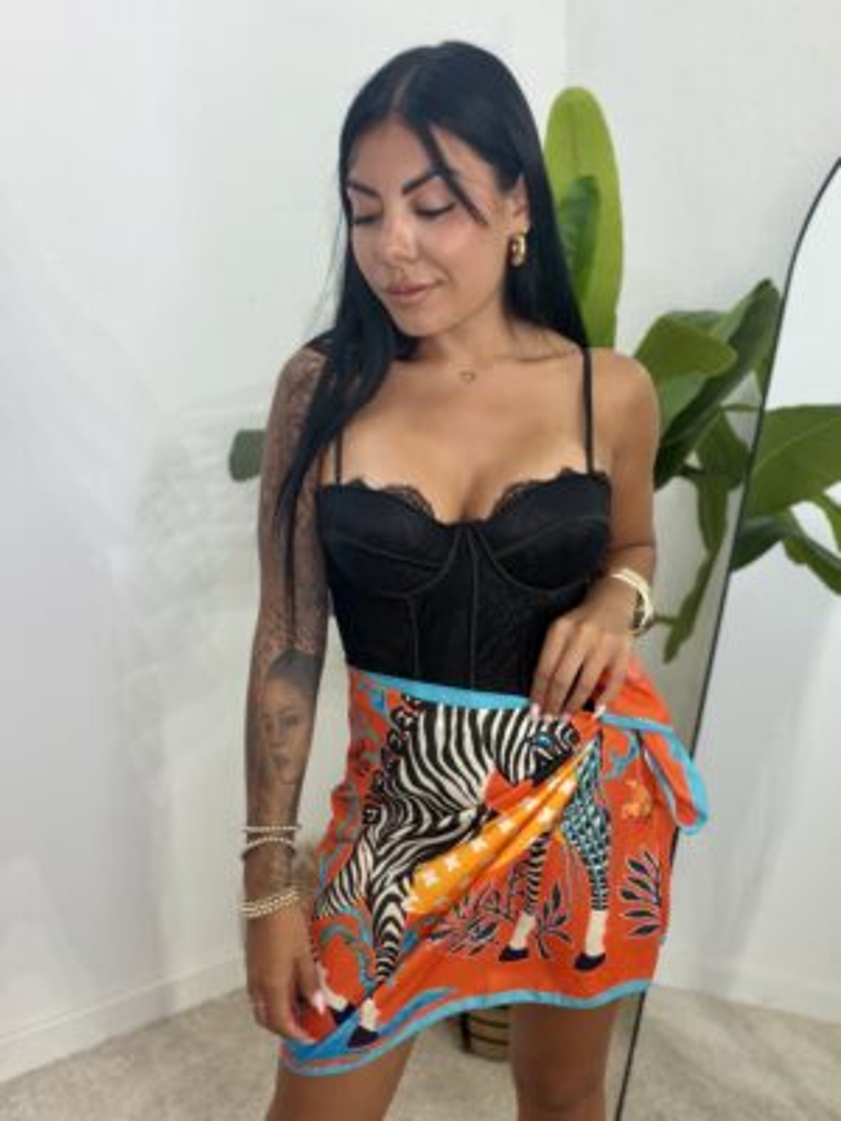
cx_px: 420
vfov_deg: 60.0
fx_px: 972
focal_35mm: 30
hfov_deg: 46.8
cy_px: 560
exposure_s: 1/74
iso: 64
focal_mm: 2.71
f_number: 1.9
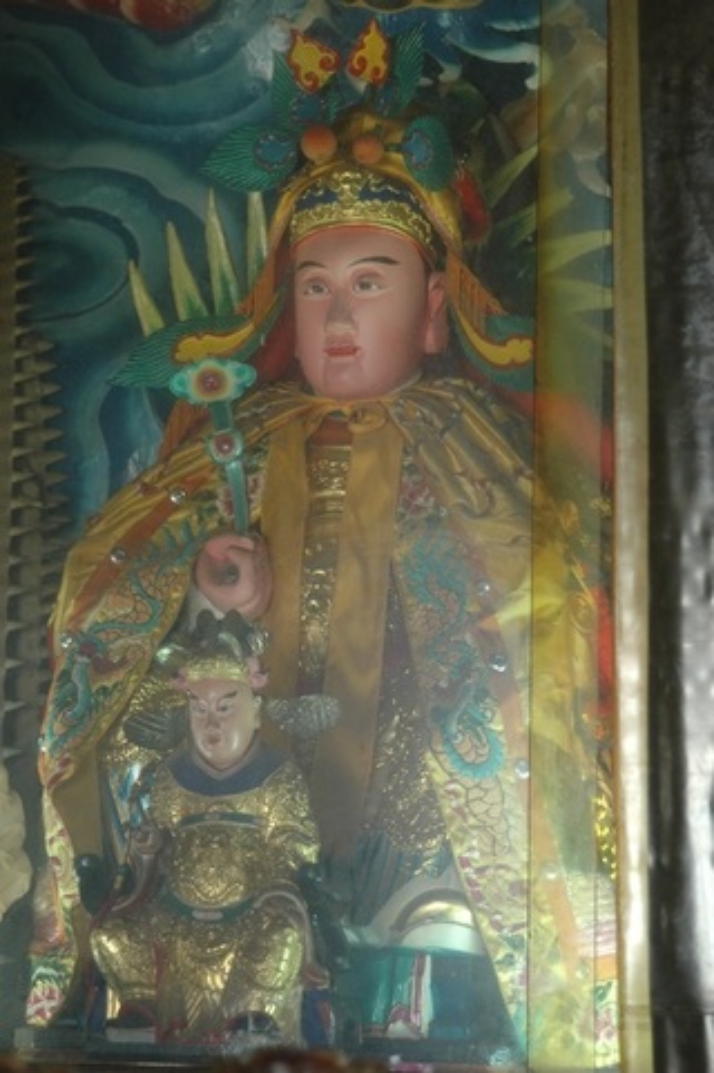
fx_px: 3351
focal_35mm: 112
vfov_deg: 18.2
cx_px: 357
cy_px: 536
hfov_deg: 12.2
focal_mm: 75
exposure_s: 1/20
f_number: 4
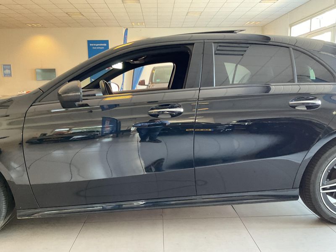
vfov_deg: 48.2
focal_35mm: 29
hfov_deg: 61.7
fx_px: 281
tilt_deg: -5.2
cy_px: 126
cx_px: 168
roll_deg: +0.0
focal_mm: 3
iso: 160
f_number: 1.8
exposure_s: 1/50
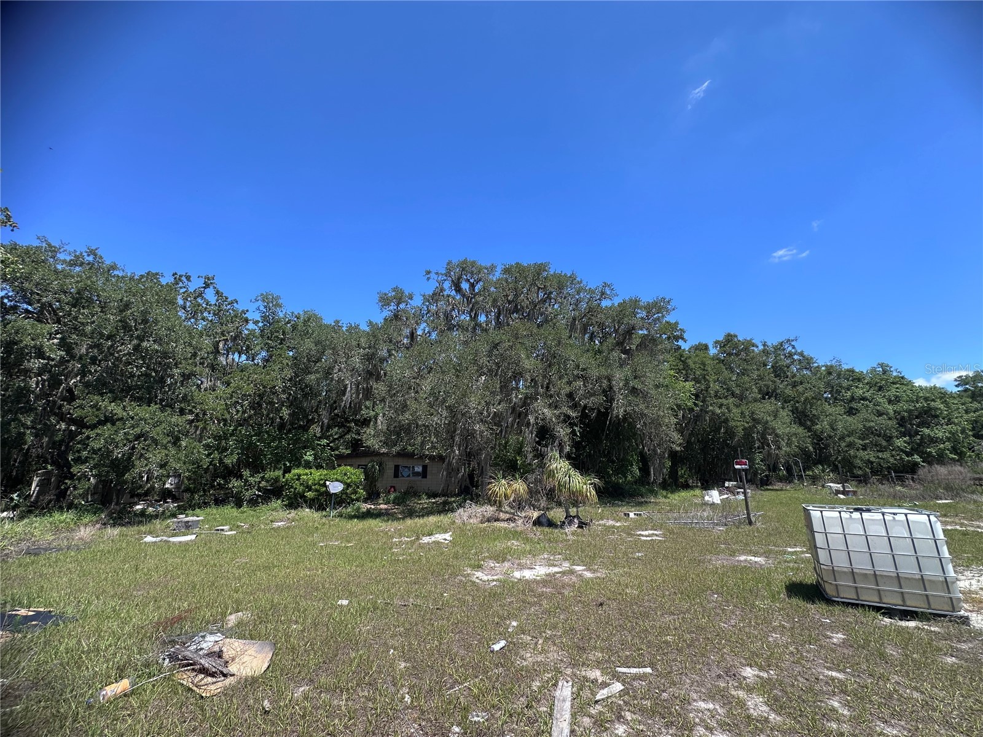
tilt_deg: +15.4
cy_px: 368
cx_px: 492
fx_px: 398
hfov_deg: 102.1
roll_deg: +0.1
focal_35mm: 14
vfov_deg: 85.7
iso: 40
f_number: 2.2
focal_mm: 2.22
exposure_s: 1/744
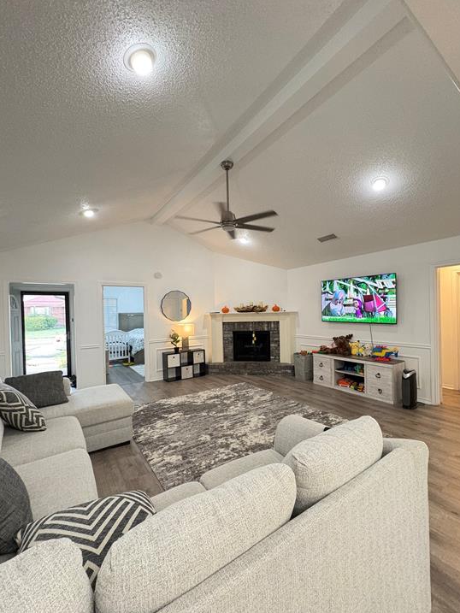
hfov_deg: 81.7
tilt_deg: +0.7
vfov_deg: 98.1
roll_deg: +0.9
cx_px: 239
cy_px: 314
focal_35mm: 15
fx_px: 266
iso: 500
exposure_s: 1/60
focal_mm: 2.22
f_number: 2.2
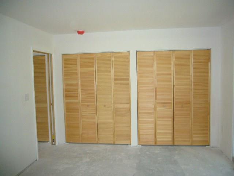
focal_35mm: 28
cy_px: 88
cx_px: 117
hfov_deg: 63.4
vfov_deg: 49.7
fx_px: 189
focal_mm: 4.6
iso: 200
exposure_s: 1/30
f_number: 2.8
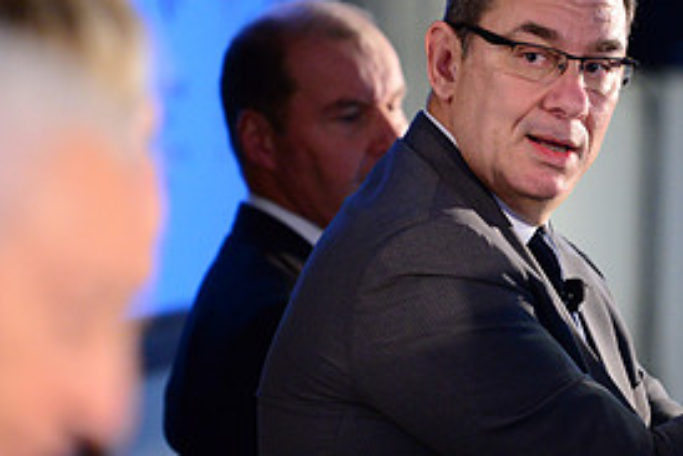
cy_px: 280
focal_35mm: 424
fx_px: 8048
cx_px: 501
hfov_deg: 4.9
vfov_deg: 3.2
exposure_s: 1/160
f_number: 2.8
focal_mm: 200
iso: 4000
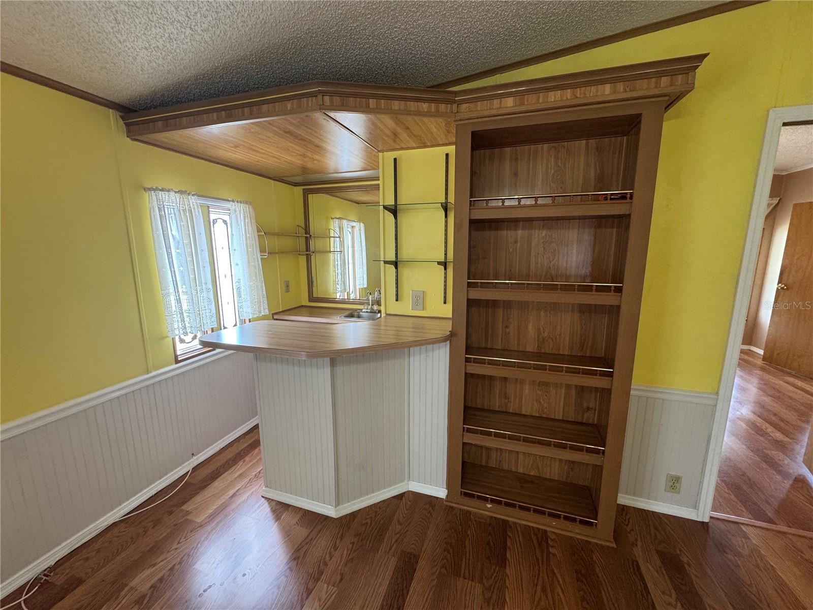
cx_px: 406
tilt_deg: -11.3
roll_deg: -0.2
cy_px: 305
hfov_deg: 102.1
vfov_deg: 85.7
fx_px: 329
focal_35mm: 14
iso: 250
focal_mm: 2.22
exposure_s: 1/60
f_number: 2.2
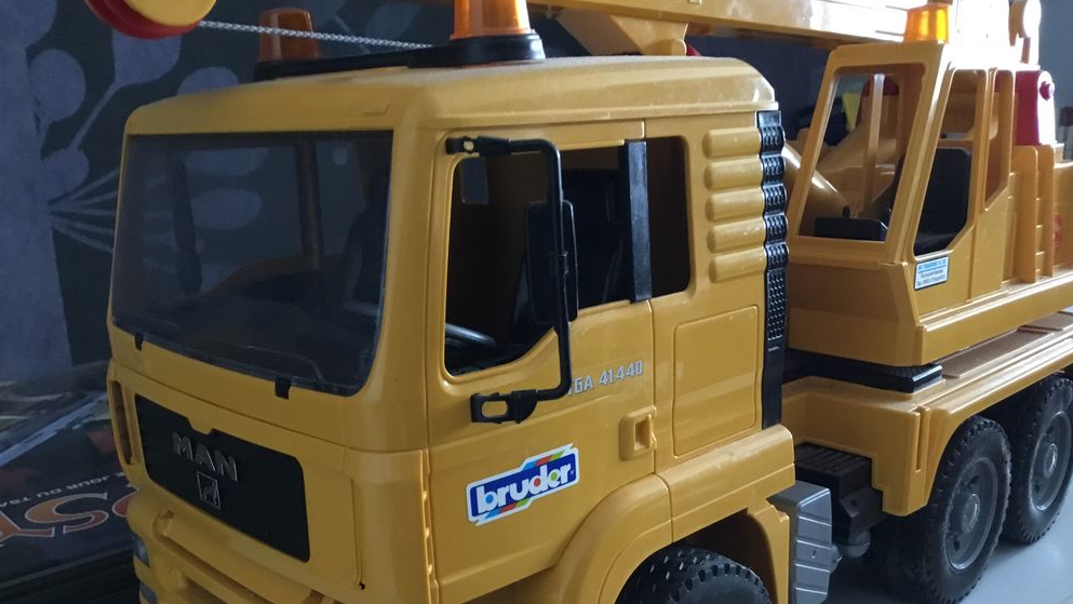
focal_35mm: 34
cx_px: 536
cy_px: 401
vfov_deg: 34.4
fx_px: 968
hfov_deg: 58.0
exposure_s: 1/17
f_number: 2.4
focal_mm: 3.3
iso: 500
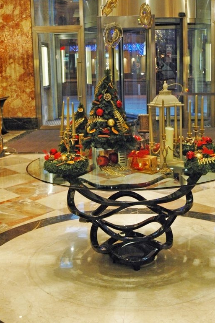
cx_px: 122
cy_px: 136
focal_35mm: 53
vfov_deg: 37.7
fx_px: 472
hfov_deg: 25.6
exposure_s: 1/30
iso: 800
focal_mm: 29
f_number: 4
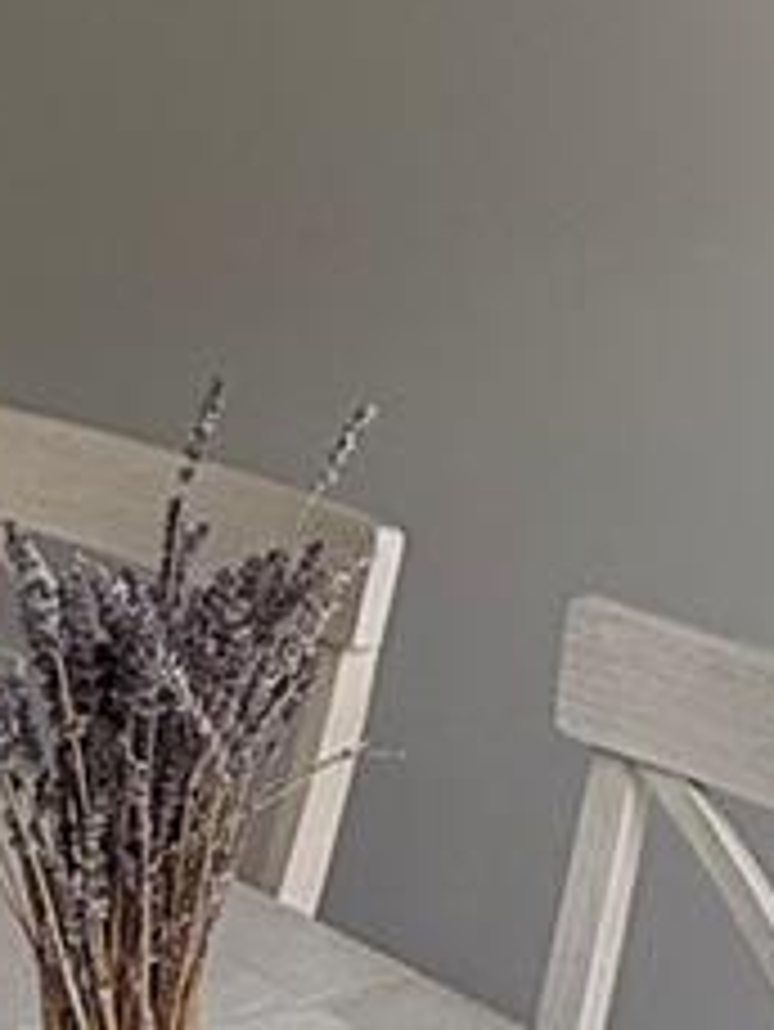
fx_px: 2800
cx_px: 81
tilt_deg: -3.1
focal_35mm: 94
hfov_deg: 15.6
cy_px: 58
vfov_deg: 20.3
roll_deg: -4.5
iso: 64
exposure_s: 1/258
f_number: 2.2
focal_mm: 2.22
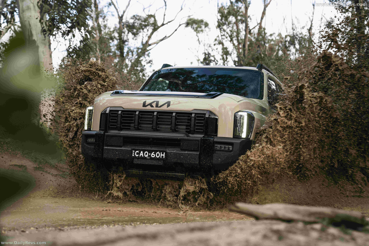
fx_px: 574
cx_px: 184
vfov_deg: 24.2
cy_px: 123
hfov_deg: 35.6
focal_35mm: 56
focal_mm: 56
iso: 800
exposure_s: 1/500
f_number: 2.8
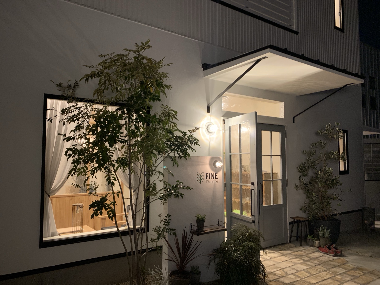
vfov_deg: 53.1
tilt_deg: +3.2
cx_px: 190
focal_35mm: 26
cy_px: 142
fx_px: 285
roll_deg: +0.5
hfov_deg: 67.3
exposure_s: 1/30
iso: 500
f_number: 1.8
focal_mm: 4.25
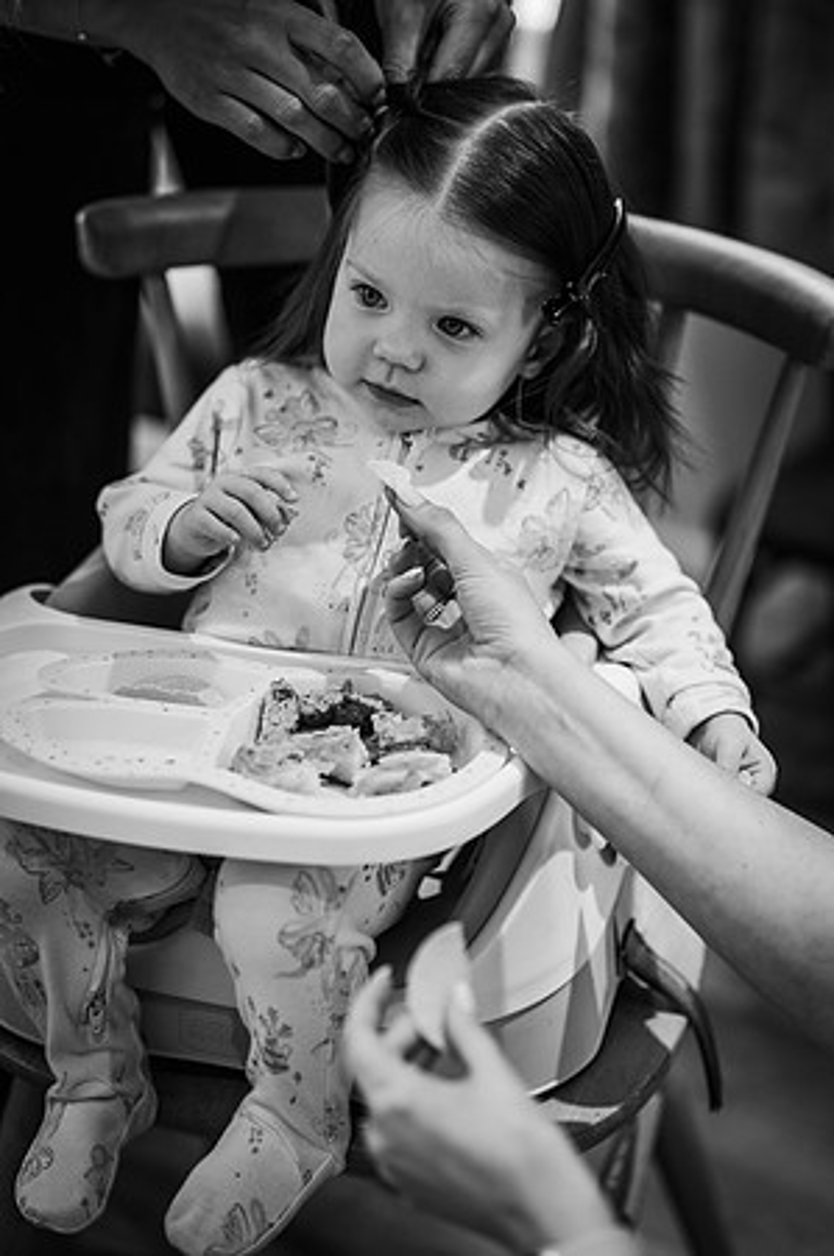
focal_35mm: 85
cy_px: 628
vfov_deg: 23.9
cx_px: 417
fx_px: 2960
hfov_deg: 16.0
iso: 360
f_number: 2.2
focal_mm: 85
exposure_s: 1/200
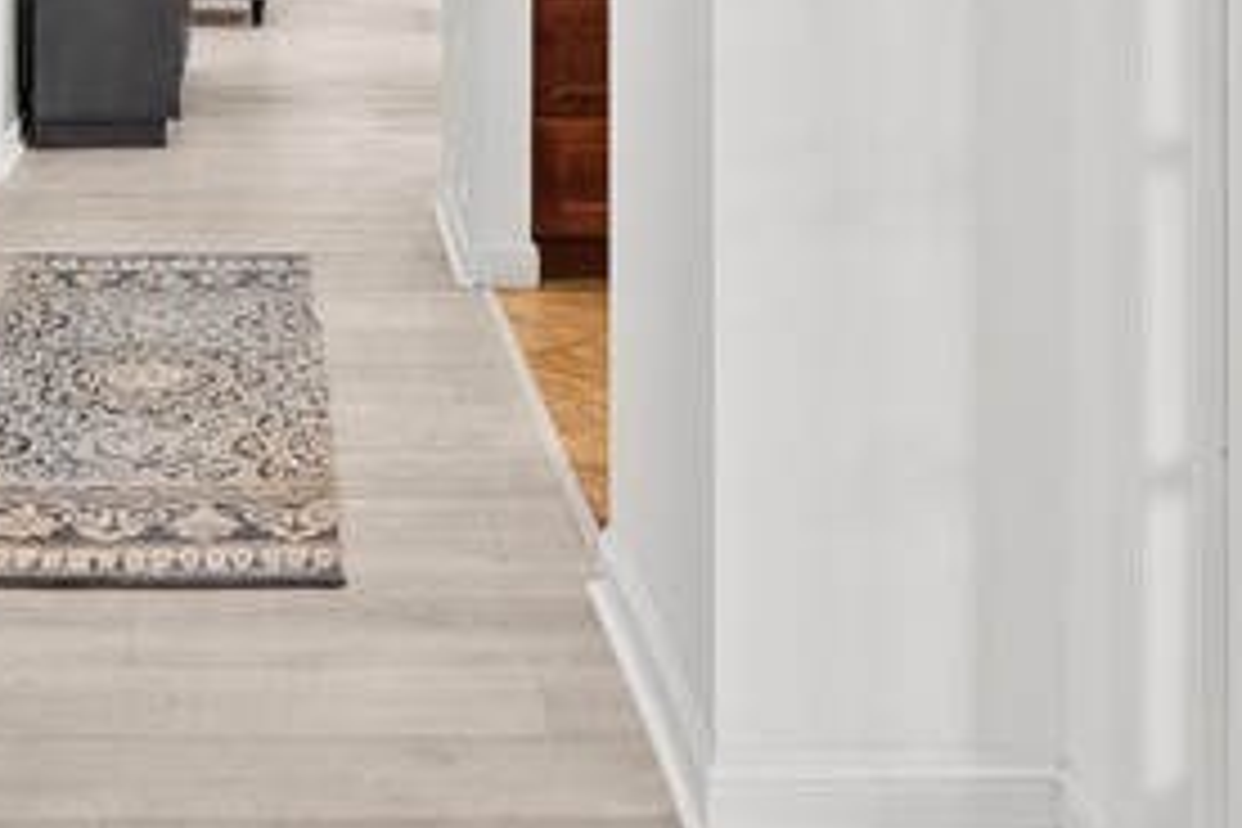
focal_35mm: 63
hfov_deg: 31.2
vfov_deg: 19.7
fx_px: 2173
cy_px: -270
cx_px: 288
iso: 640
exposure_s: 1/2.5
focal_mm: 16
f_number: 13
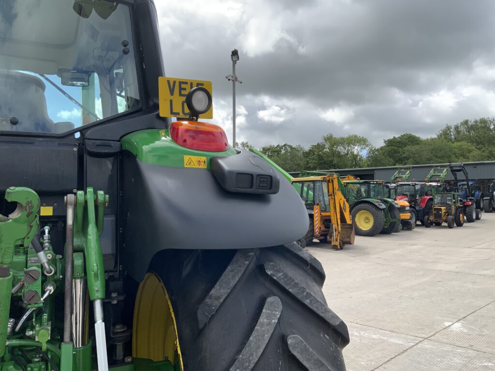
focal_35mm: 29
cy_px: 186
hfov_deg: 61.7
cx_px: 248
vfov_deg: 48.2
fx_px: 415
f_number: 1.8
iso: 16
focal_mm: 3
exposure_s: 1/1250
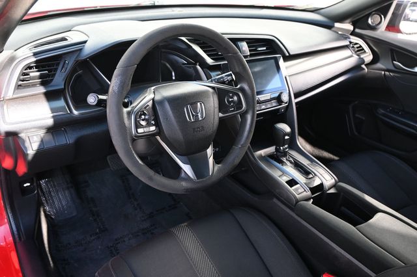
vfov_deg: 44.6
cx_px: 208
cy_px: 138
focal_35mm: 29
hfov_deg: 63.2
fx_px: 339
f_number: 3.8
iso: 400
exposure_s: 1/250
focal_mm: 19.5
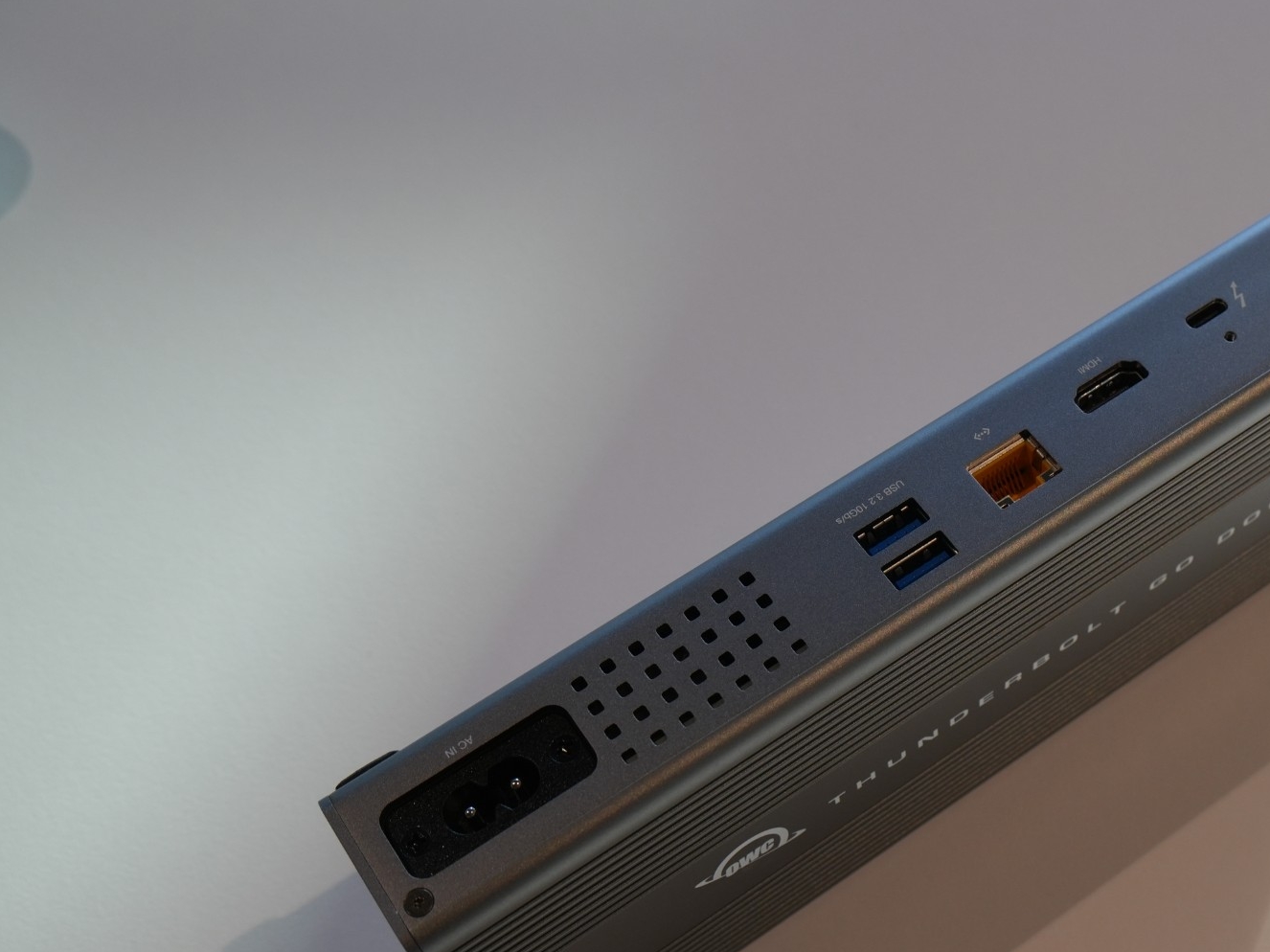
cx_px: 984
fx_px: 1724
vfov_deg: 30.8
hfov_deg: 39.1
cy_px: 578
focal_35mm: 47
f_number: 5
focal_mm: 20
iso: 320
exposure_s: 1/80
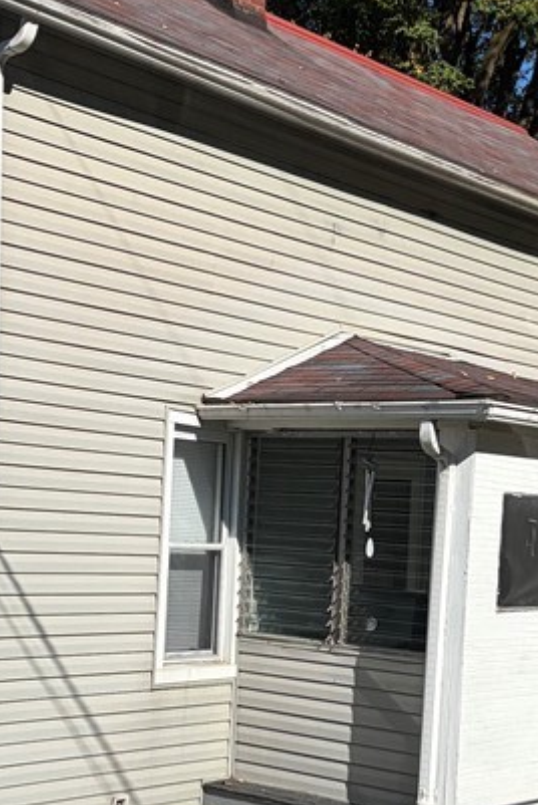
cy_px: 540
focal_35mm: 69
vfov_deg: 29.0
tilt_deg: +0.5
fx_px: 1544
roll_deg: -2.3
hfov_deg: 19.7
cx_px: 187
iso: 64
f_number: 1.6
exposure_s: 1/8850
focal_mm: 5.96
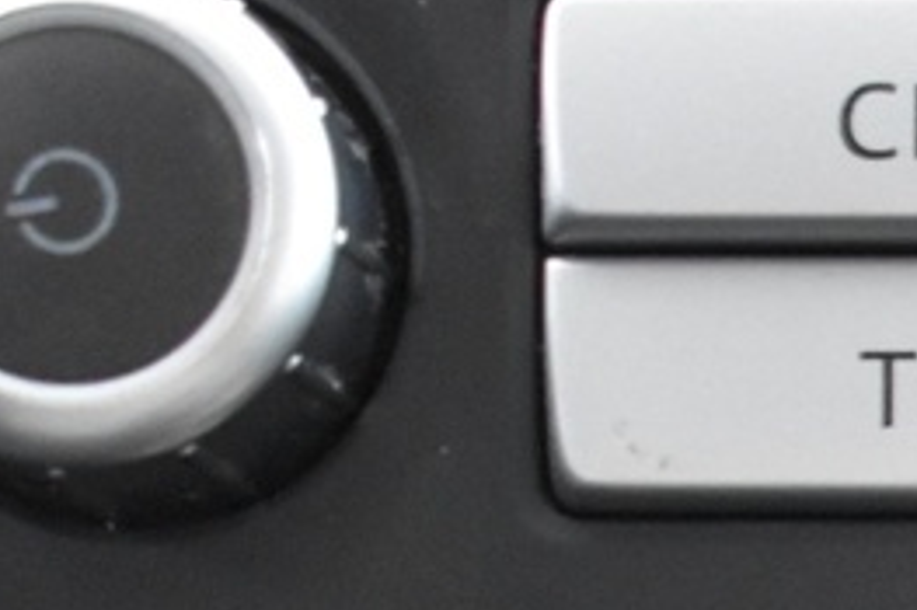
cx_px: 1921
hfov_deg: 8.7
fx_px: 5651
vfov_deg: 5.8
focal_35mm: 222
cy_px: 1691
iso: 3200
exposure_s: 1/8
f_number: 3.8
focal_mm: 24
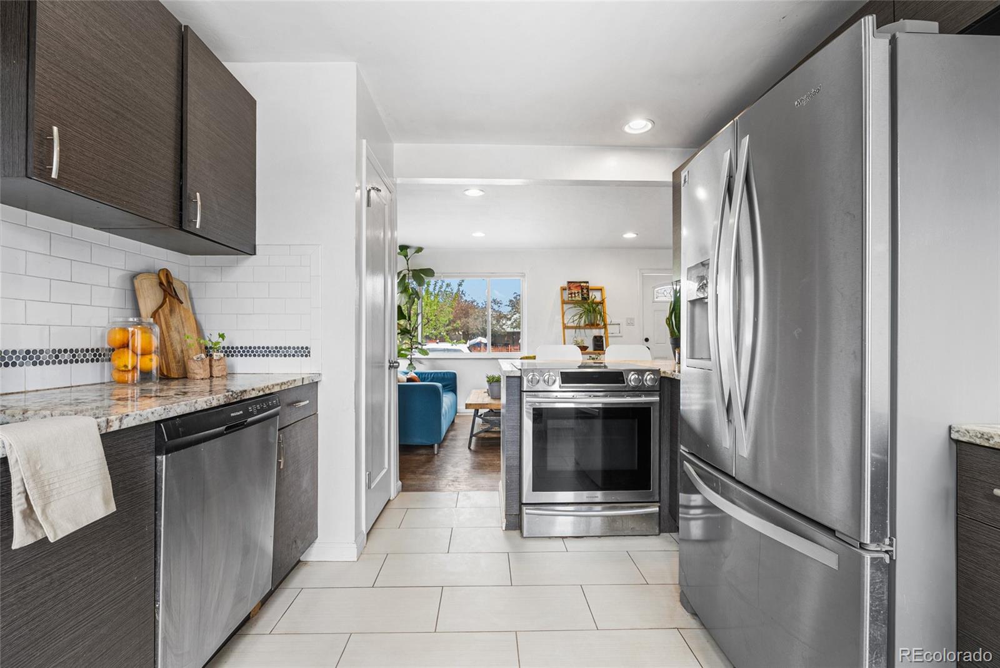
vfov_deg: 73.8
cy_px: 334
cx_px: 500
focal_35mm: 16
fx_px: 445
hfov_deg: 96.7
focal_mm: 16
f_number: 8
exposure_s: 1/2
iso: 200
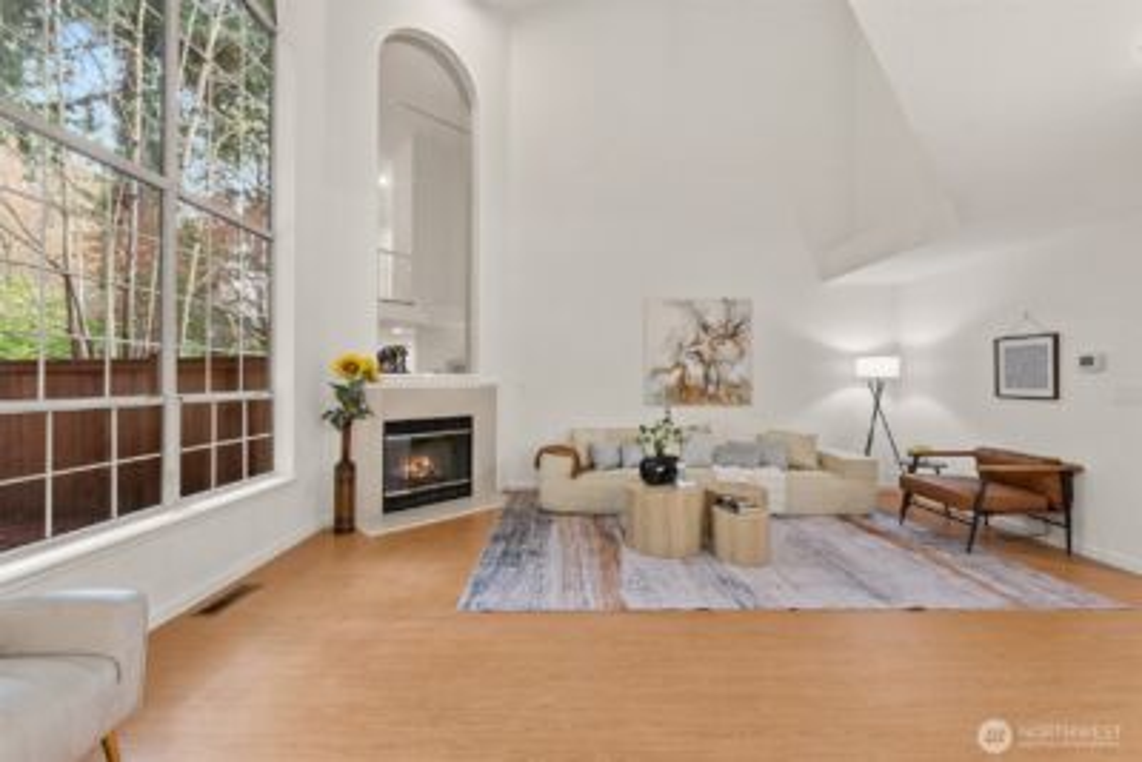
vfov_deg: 77.4
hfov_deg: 100.4
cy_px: 381
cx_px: 571
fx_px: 476
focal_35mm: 15
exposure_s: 1/20
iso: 320
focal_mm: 15
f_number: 7.1
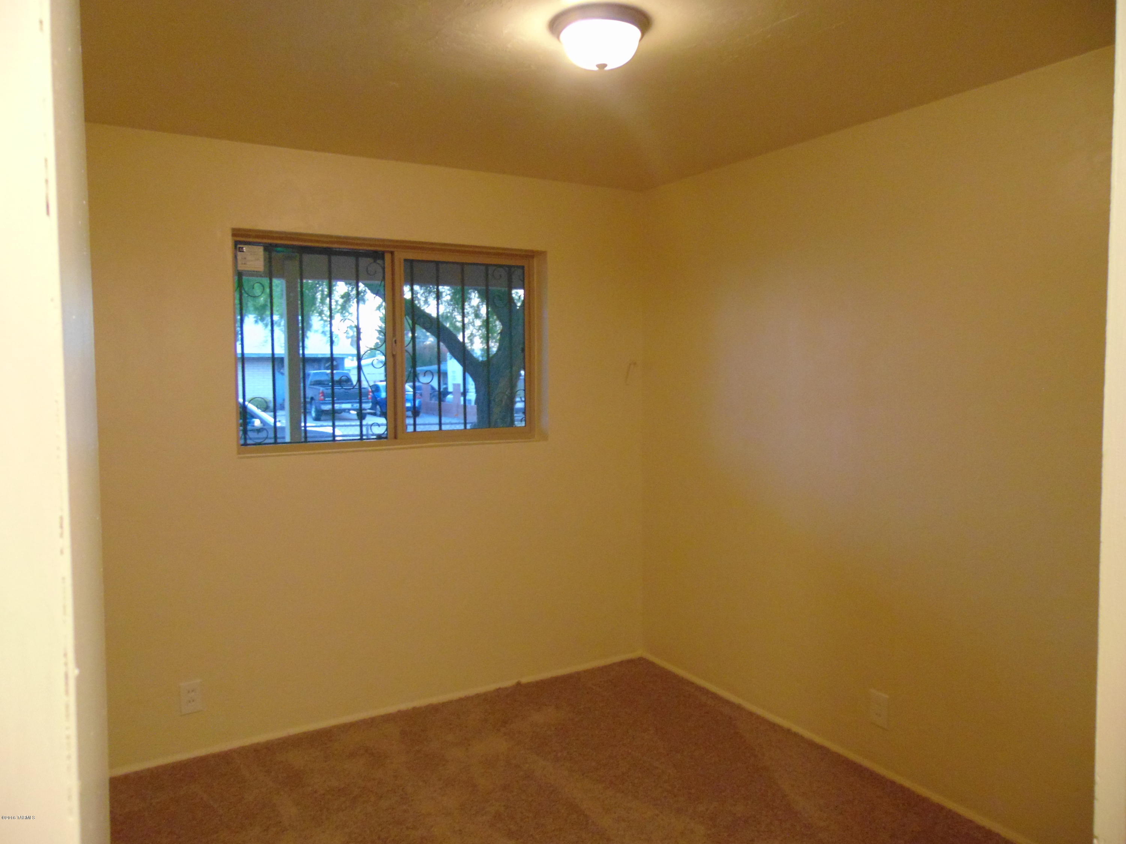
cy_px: 422
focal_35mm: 25
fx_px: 813
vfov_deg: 54.9
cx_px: 563
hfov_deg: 69.4
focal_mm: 4.5
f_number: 3
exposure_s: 1/15
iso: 400
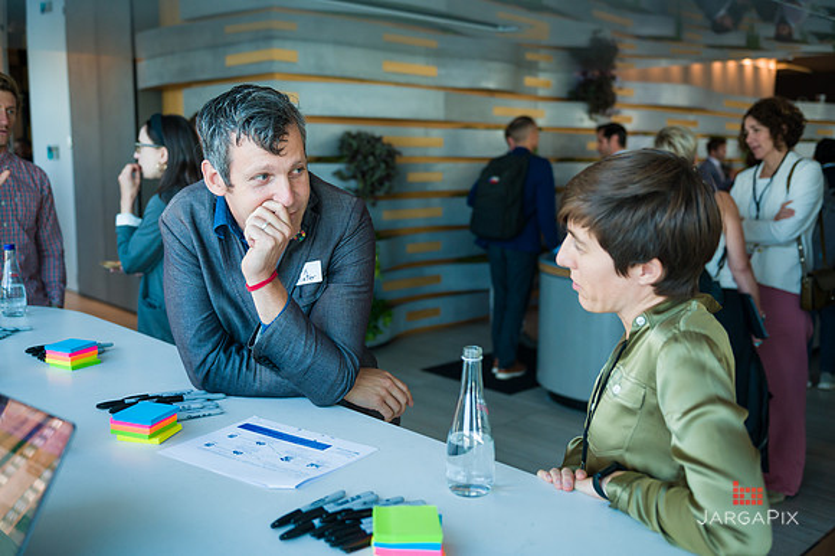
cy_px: 278
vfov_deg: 38.2
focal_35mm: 35
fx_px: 801
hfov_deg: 55.0
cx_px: 418
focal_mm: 34
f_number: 3.2
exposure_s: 1/400
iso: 1000
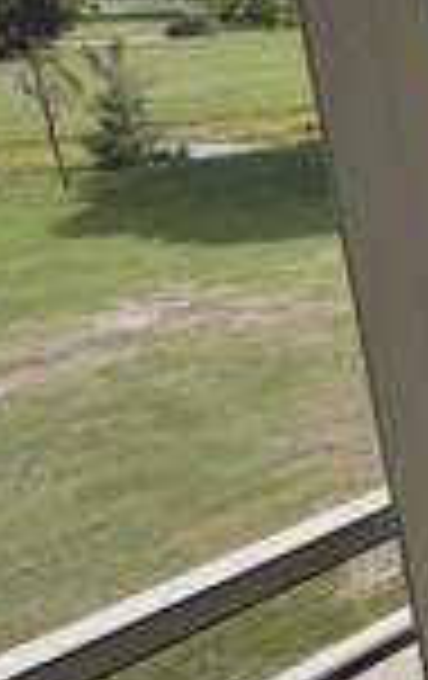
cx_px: 1054
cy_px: 182
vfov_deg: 41.5
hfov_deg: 14.7
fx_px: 873
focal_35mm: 47
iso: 40
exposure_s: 1/770
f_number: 2.2
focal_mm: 2.22
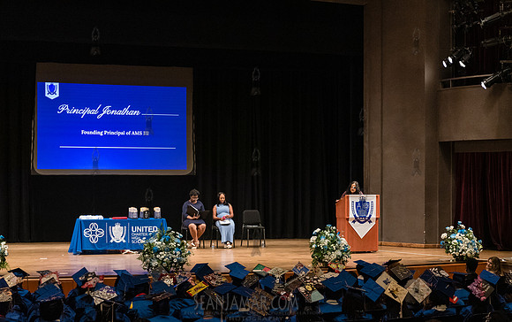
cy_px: 193
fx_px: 937
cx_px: 289
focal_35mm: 67
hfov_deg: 30.5
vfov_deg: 19.4
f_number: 4
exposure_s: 1/200
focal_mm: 58
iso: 5000
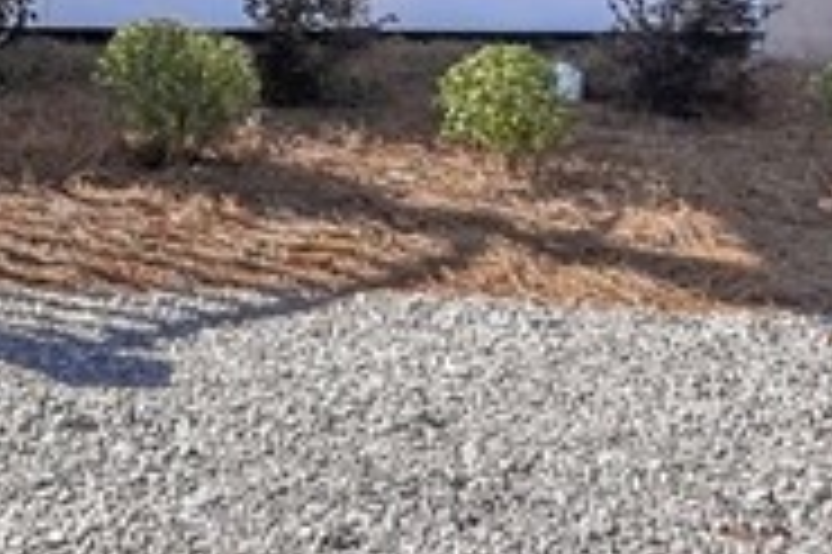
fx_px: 2377
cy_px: -696
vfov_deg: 11.4
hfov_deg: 19.2
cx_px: -49
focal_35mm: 103
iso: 320
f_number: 4
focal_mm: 17.5
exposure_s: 1/2500
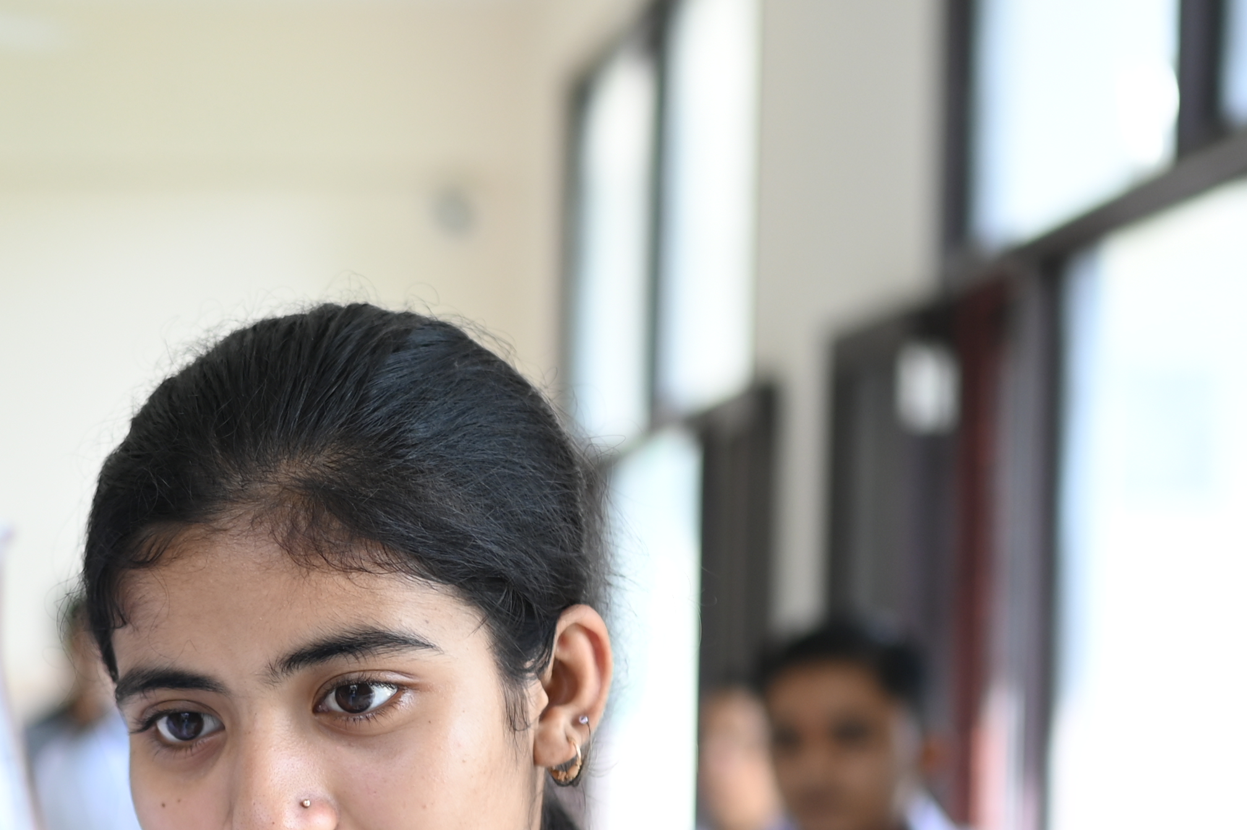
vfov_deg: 12.8
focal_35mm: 105
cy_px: 913
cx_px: -181
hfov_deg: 18.6
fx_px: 3634
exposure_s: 1/250
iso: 125
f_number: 1.8
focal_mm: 35
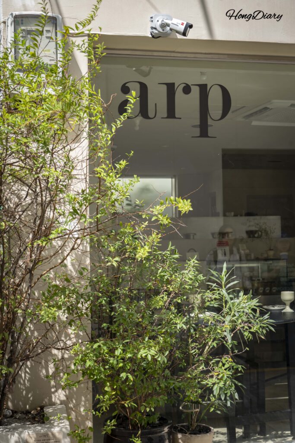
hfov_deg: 22.6
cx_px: 148
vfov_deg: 33.4
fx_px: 737
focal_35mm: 60
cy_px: 222
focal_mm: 60
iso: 100
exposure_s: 1/80
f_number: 8
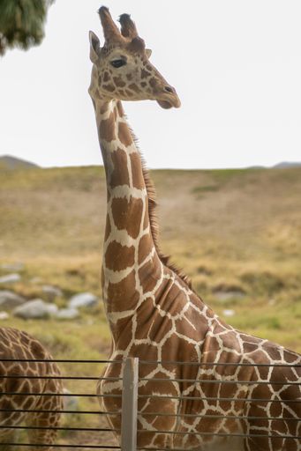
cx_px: 150
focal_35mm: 127
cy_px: 226
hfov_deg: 10.8
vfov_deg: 16.1
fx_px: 1594
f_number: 1.6
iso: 1000
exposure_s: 1/8000
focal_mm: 85
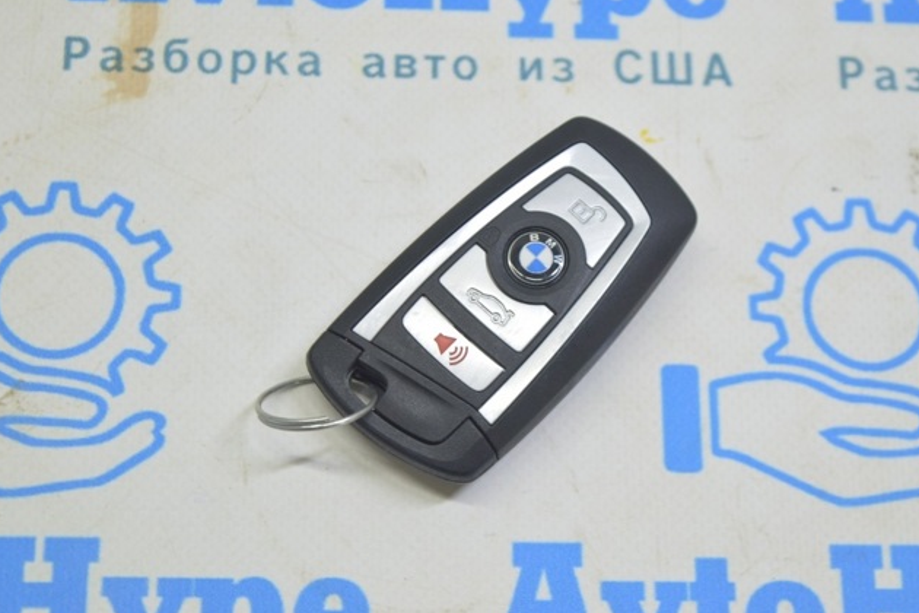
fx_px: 1863
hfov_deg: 27.7
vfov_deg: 18.7
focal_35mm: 73
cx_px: 462
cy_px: 307
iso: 400
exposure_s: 1/20
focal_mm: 48
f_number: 5.6
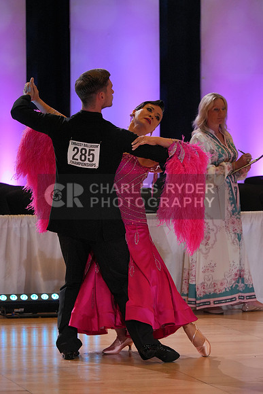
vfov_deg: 10.8
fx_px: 2092
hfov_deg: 7.2
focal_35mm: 191
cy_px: 197
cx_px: 132
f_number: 7.1
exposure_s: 1/400
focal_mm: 191
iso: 4000
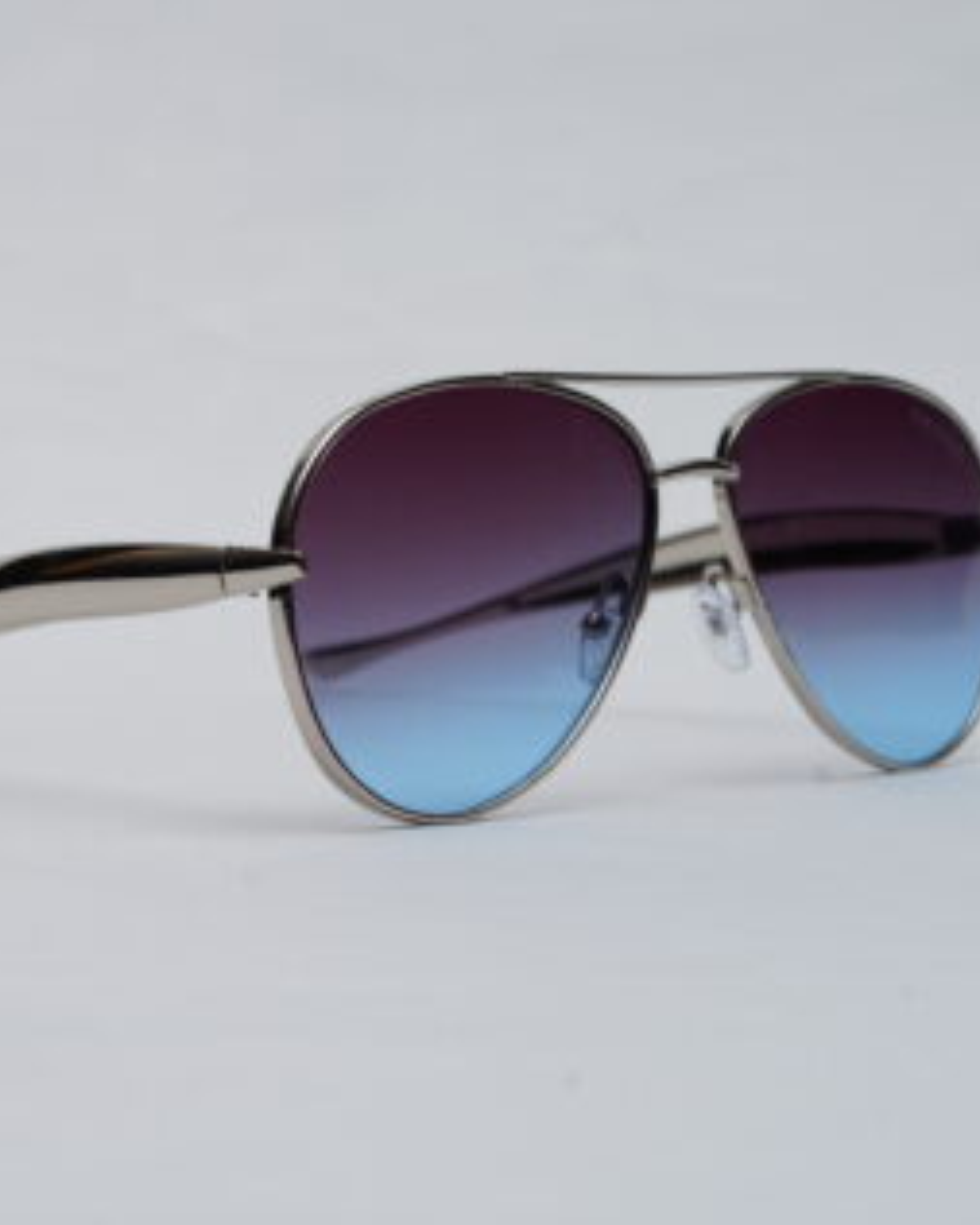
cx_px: 325
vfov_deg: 21.5
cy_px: 488
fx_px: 3225
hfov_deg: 17.2
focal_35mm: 89
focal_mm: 50
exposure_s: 1/160
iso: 100
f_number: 9
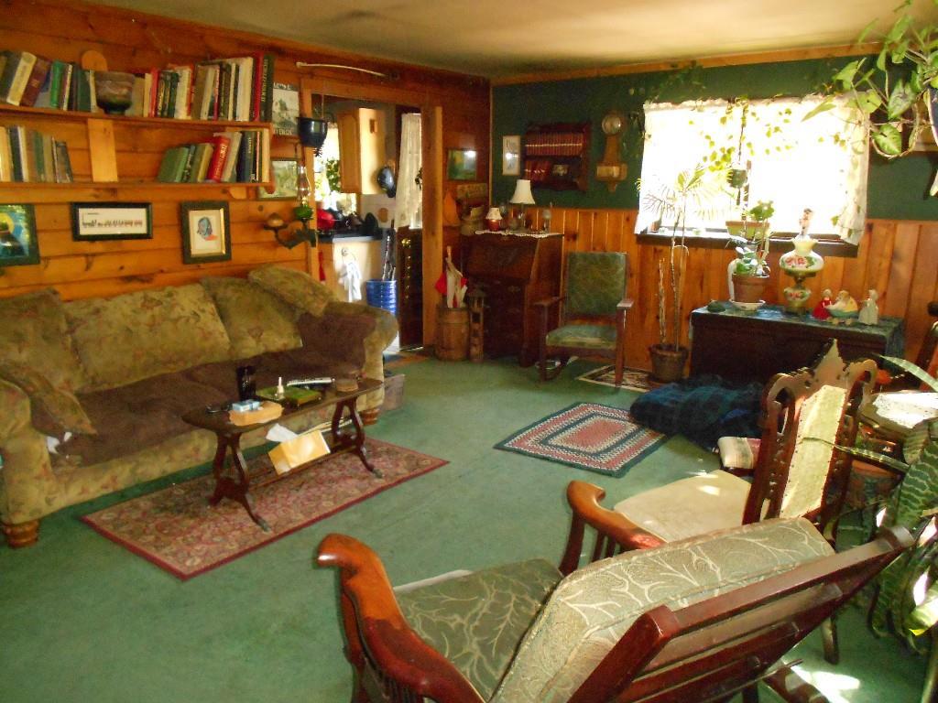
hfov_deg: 67.3
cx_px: 469
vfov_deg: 53.1
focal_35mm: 26
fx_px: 705
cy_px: 352
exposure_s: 1/25
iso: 800
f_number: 3.2
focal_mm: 4.6
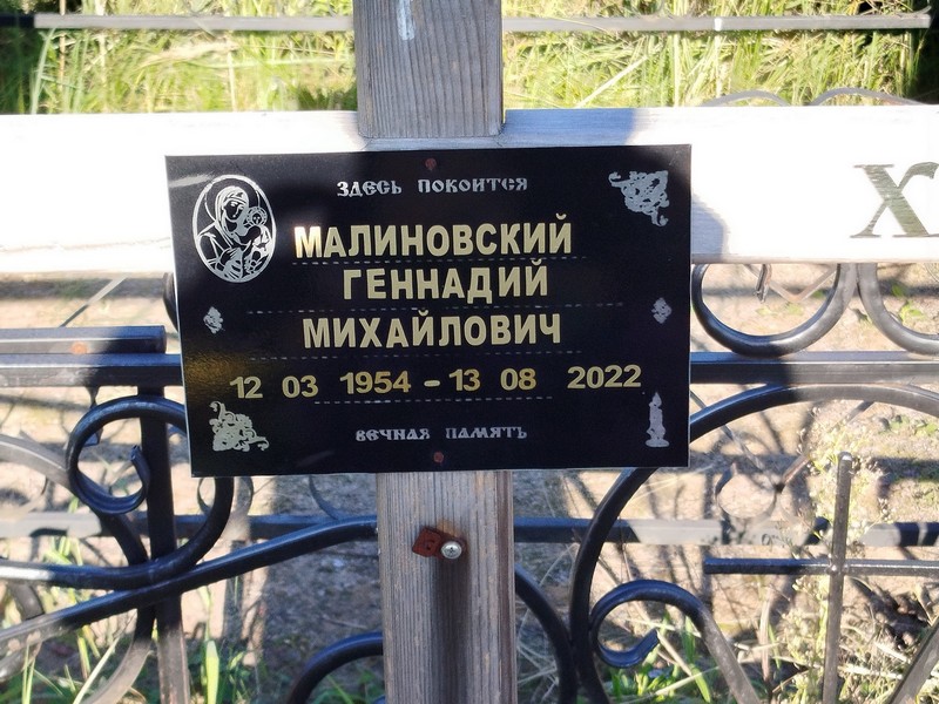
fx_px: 787
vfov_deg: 48.2
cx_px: 470
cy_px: 352
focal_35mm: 29
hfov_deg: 61.7
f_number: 1.7
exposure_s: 1/166
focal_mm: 5.31
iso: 50
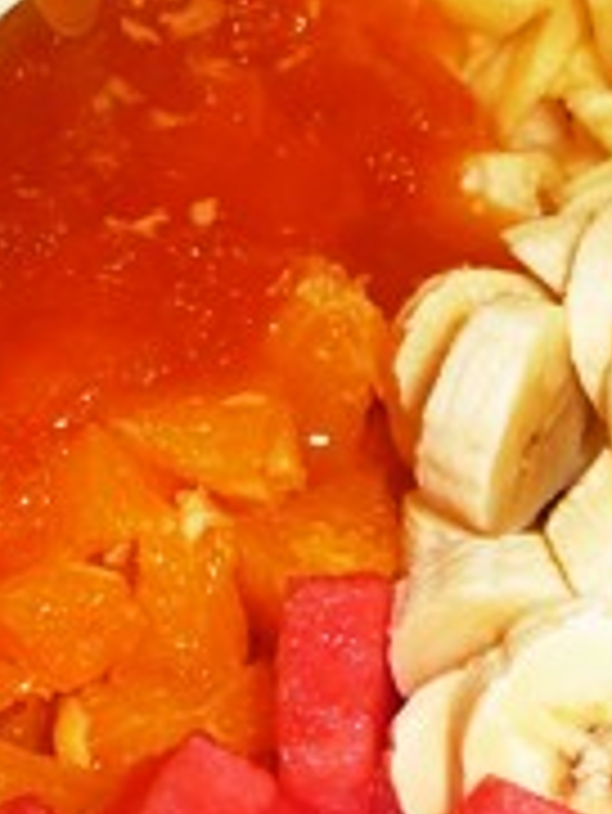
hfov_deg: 13.0
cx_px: 536
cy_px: 486
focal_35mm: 113
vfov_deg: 17.4
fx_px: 2661
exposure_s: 1/30
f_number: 3.5
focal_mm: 5.3
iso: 100
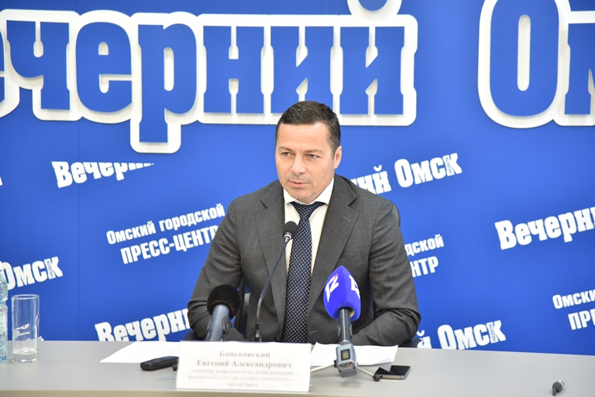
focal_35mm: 120
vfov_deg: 11.4
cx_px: 298
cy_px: 198
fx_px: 1984
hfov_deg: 17.1
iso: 1800
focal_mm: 120
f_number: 4
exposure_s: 1/160
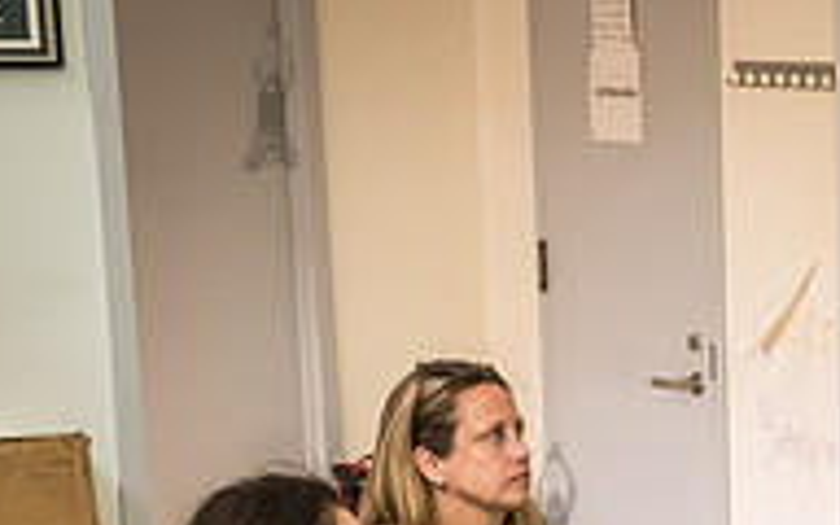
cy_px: 867
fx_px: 3068
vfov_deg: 9.4
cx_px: 1068
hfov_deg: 14.9
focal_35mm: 134
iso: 1250
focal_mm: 35
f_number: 5
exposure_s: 1/200
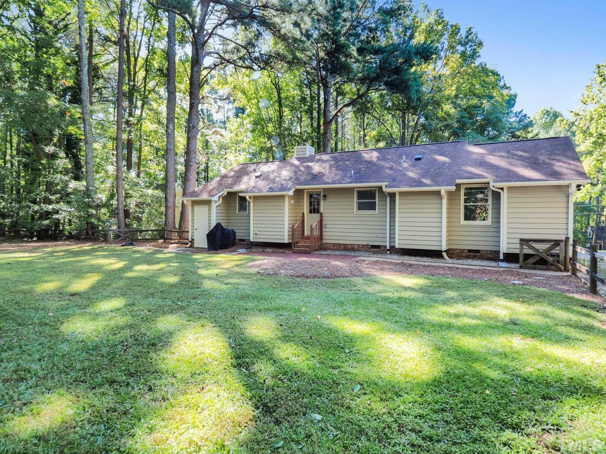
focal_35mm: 20
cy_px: 227
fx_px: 350
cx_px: 303
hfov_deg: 81.7
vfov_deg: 66.0
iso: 100
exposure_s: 1/40
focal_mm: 10
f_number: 5
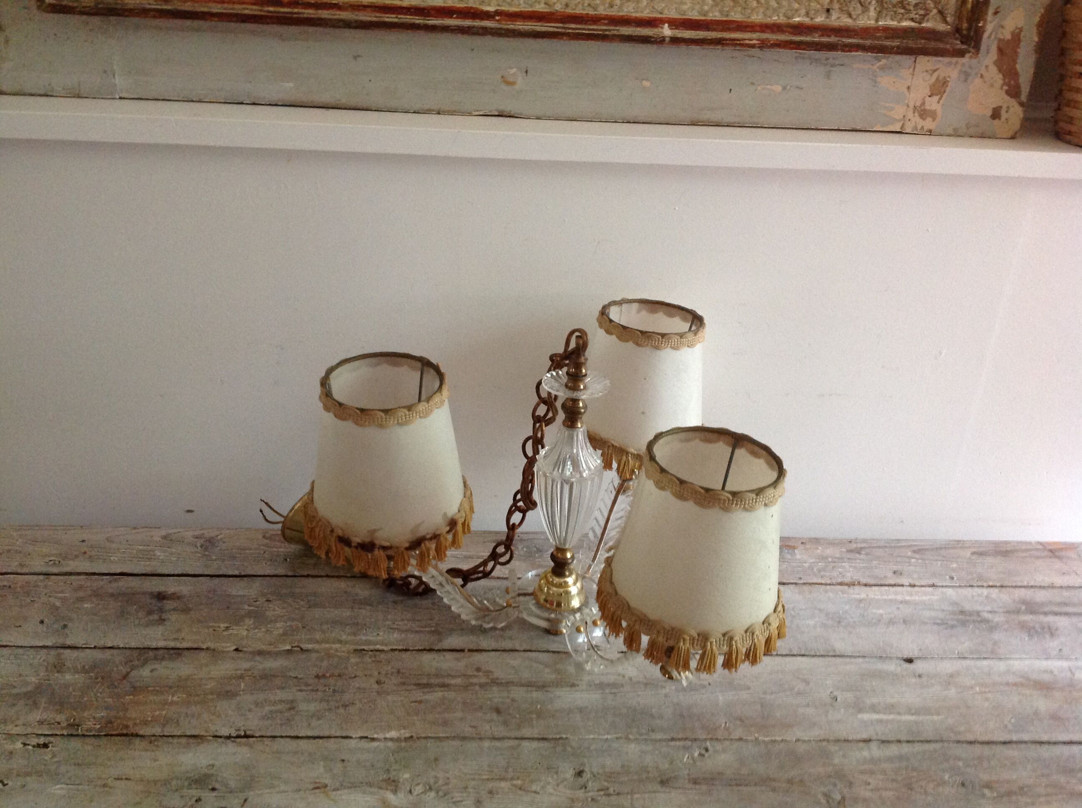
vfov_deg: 40.6
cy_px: 404
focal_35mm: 35
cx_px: 541
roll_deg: -2.8
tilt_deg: -26.3
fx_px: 1092
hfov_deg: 52.7
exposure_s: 1/15
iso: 250
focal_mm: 4.28
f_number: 2.4
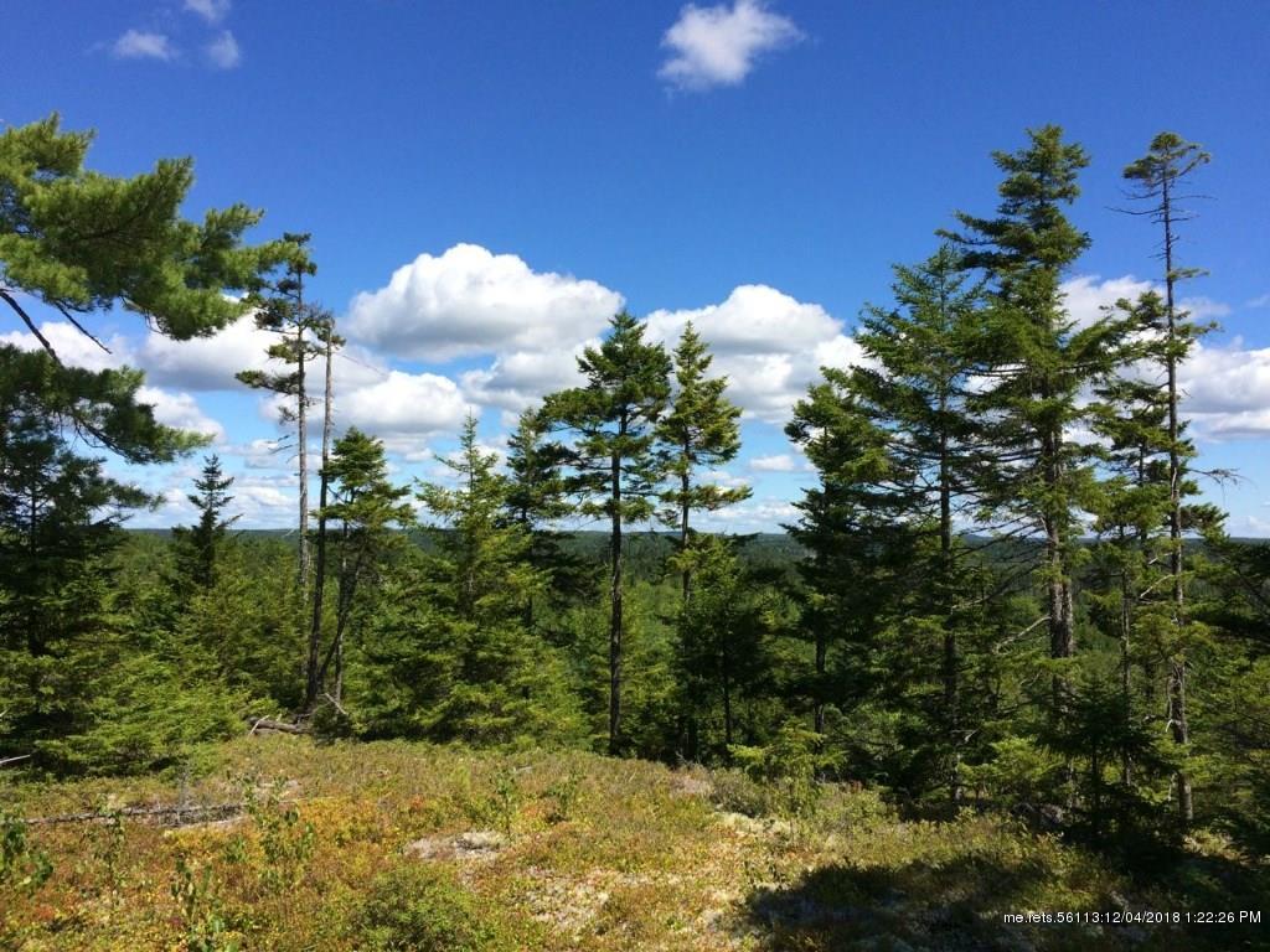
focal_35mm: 29
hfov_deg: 61.7
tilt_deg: +2.6
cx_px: 635
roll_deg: +0.1
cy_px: 476
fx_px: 1064
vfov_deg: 48.2
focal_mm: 4.15
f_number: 2.2
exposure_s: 1/2283
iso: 32
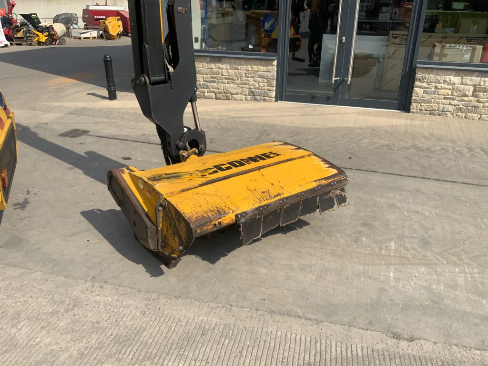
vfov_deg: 48.2
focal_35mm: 29
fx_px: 409
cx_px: 244
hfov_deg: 61.7
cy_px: 183
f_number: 1.8
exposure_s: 1/1786
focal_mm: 3
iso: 16
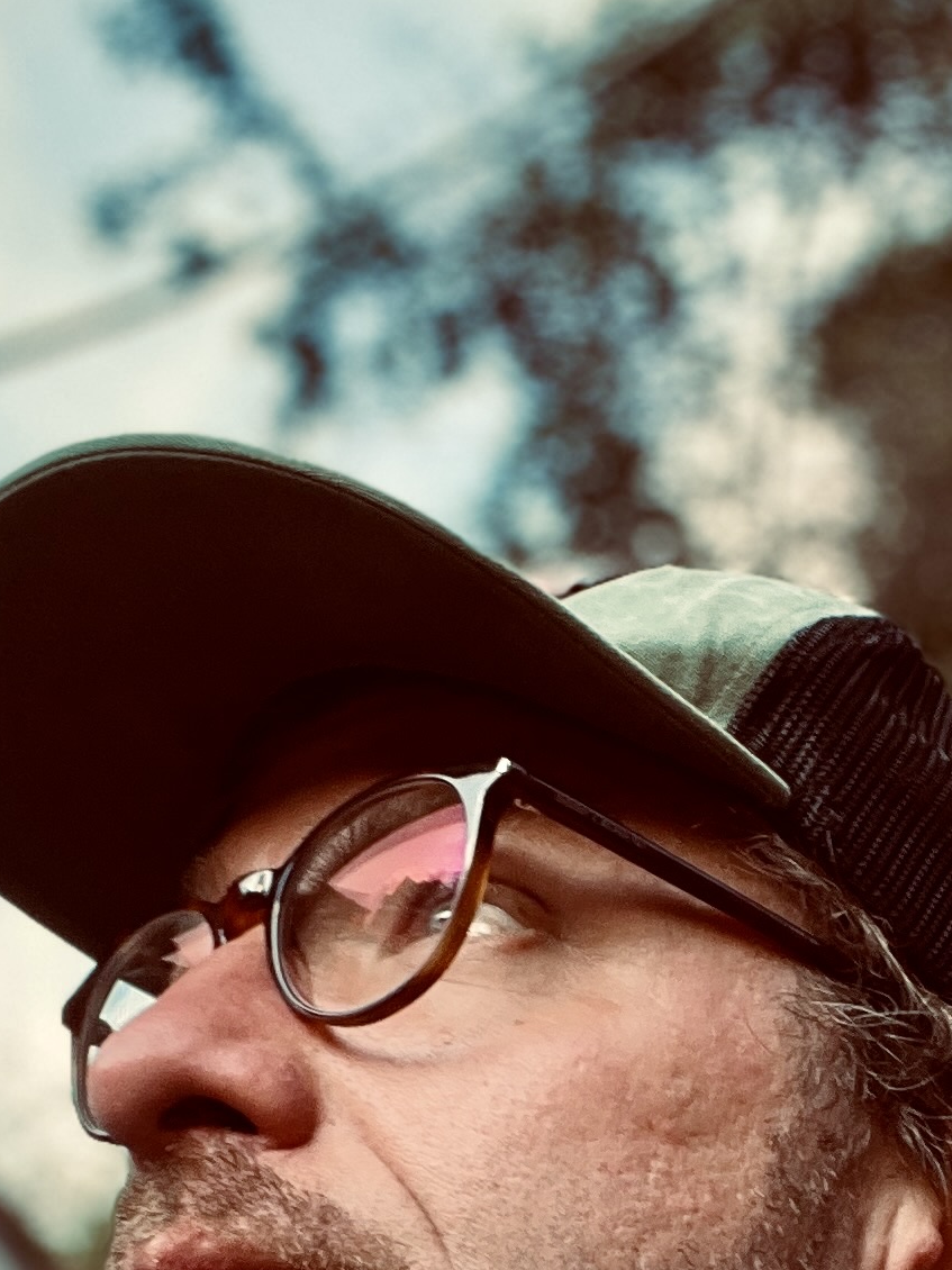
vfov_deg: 22.7
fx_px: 3008
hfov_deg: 17.9
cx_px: 662
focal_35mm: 82
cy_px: 1333
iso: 64
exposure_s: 1/121
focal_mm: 2.71
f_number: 2.2
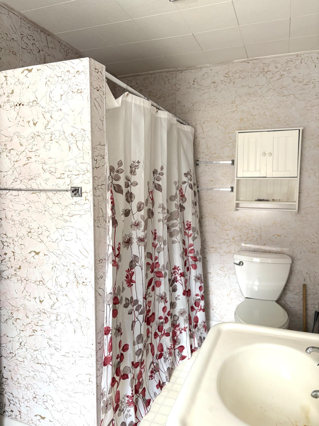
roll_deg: -1.1
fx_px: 319
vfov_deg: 67.3
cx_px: 160
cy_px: 213
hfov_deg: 53.1
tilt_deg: -4.9
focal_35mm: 26
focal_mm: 5.96
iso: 125
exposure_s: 1/95
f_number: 1.6
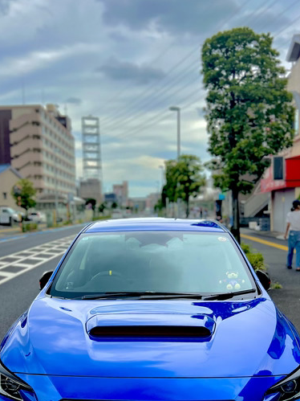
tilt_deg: -5.9
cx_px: 152
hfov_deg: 35.9
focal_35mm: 40
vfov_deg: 46.2
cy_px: 263
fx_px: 462
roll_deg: +0.4
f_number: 1.5
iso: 50
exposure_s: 1/2994
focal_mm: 5.7
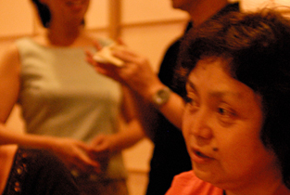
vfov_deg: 15.9
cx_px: 190
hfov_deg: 23.5
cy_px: 116
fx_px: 694
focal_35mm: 86
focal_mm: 28
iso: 1600
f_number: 1.4
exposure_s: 1/25
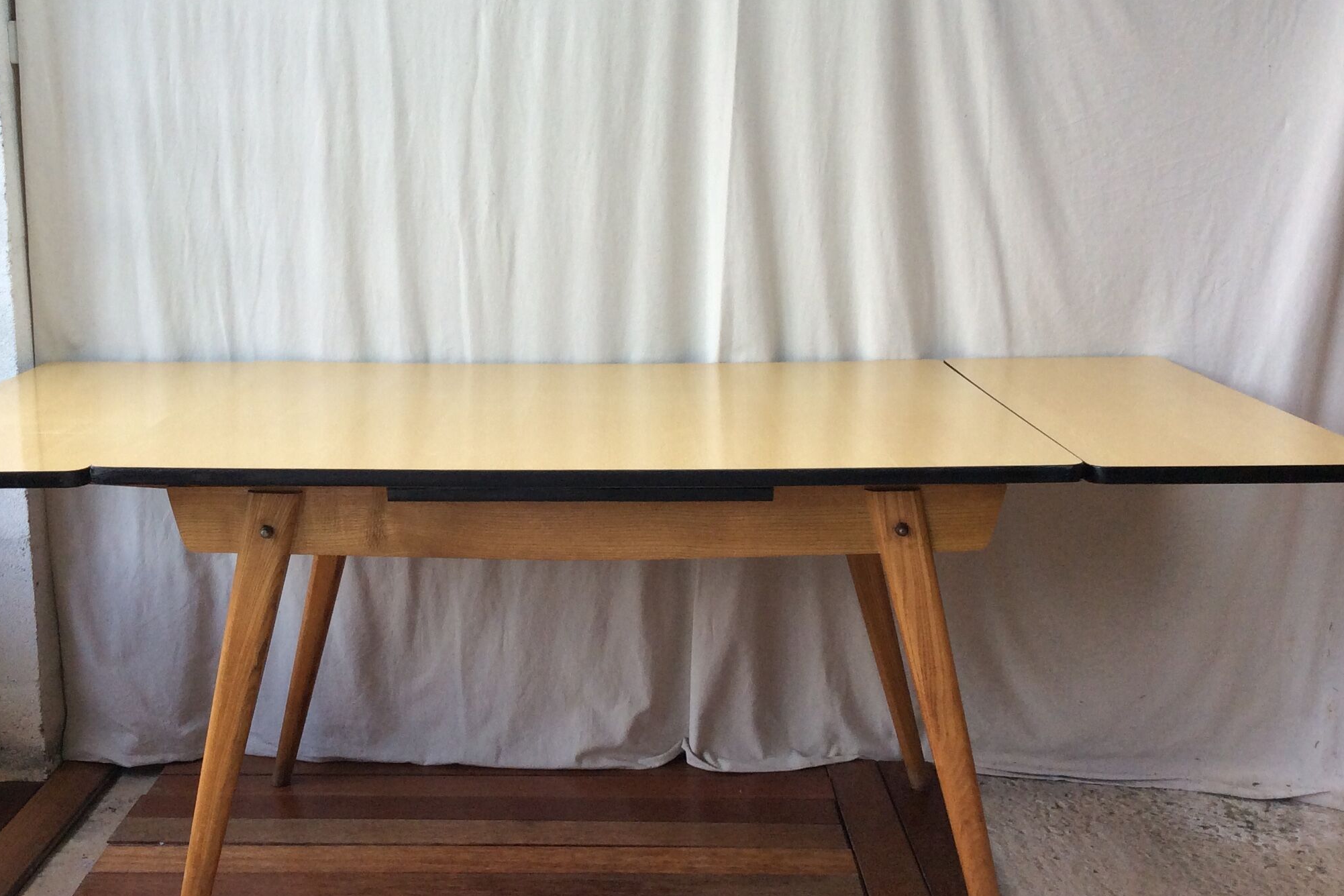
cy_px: 399
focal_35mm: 43
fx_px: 1605
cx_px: 576
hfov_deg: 45.3
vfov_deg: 31.2
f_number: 2.4
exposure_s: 1/100
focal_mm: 3.3
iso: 50
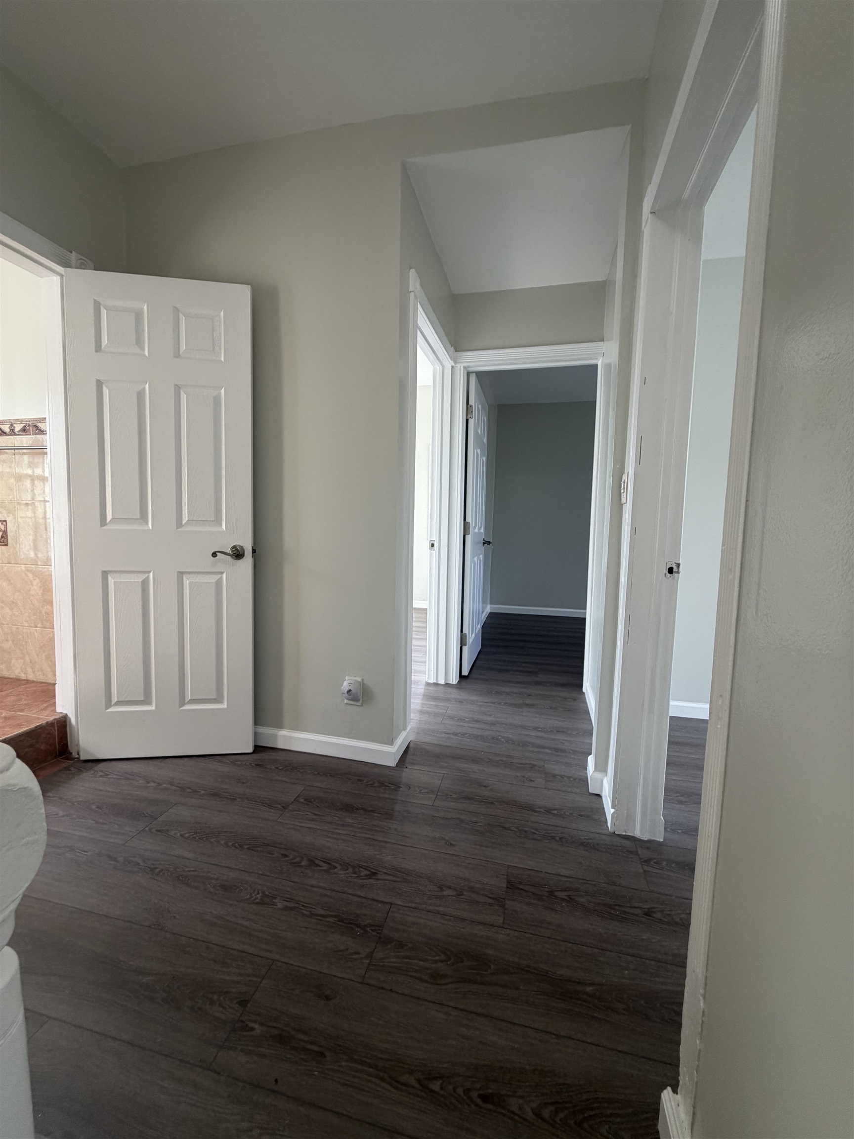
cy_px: 570
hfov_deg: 85.7
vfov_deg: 102.1
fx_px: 461
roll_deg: -1.1
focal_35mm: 14
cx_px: 427
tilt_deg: -4.2
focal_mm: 2.22
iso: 160
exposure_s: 1/120
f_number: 2.2
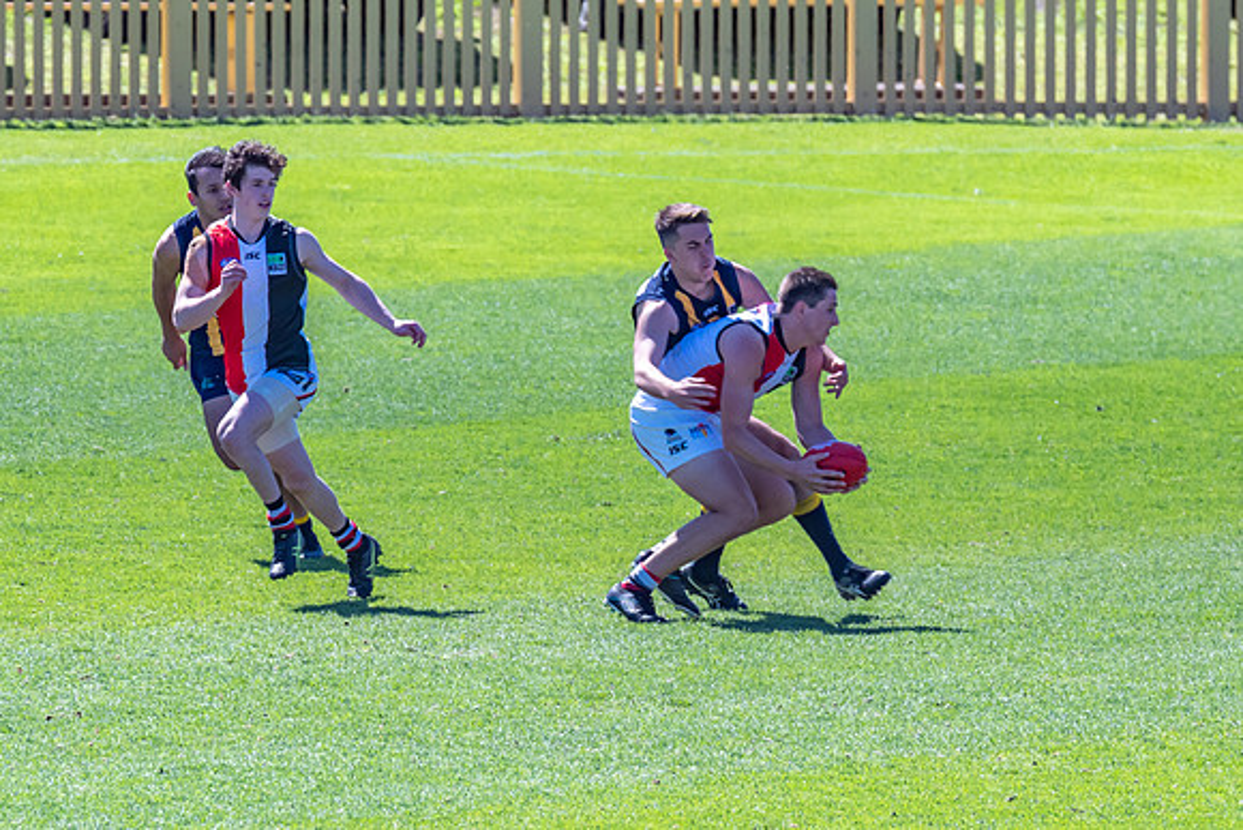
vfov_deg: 1.7
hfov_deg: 2.5
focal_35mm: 814
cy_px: 514
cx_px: 792
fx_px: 28106
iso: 800
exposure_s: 1/640
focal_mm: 420
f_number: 13
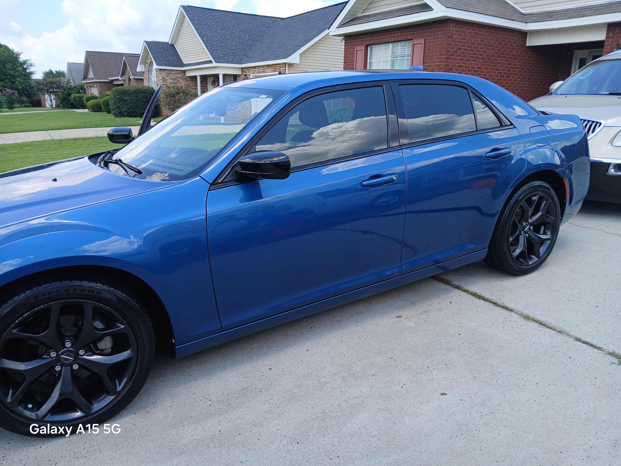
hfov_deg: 67.3
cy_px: 233
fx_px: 466
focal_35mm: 26
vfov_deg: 53.1
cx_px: 310
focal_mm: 3.98
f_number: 1.8
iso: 20
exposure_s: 1/199
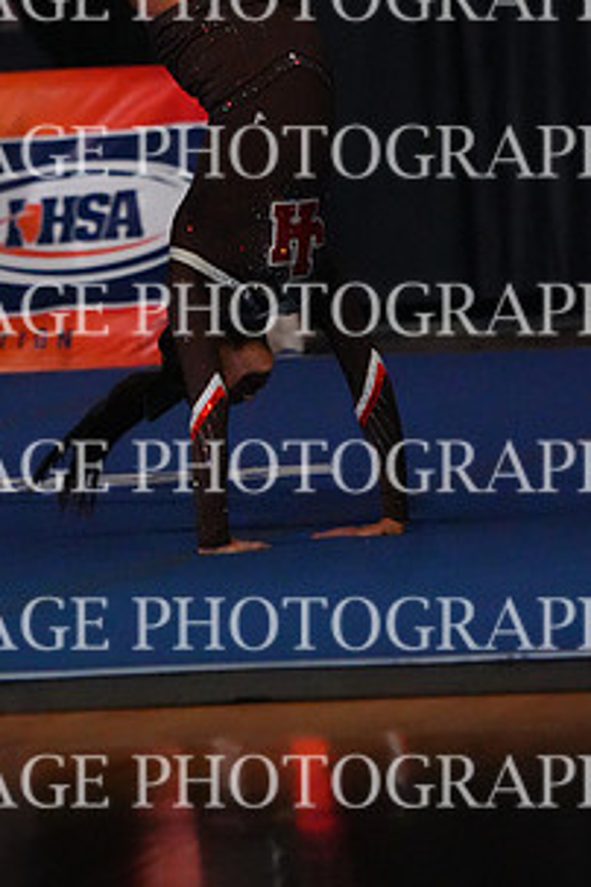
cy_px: 73
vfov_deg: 4.3
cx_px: 113
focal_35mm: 479
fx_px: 11794
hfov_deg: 2.9
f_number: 5.6
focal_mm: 250
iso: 16000
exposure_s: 1/1250
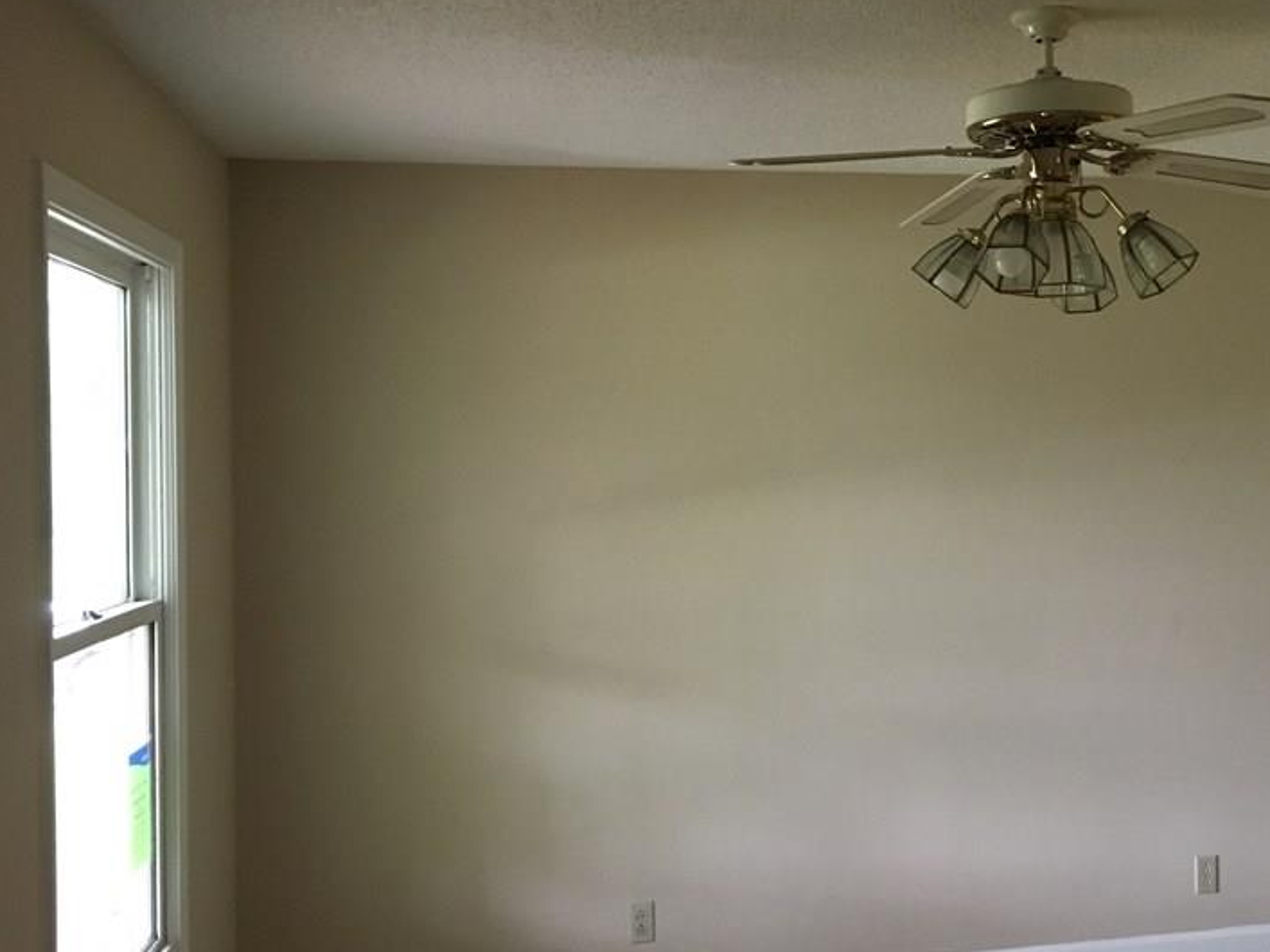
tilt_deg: +2.2
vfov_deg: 34.3
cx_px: 886
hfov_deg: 43.9
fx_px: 1541
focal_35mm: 42
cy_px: 410
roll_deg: +1.9
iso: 200
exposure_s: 1/30
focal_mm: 4.15
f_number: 2.2
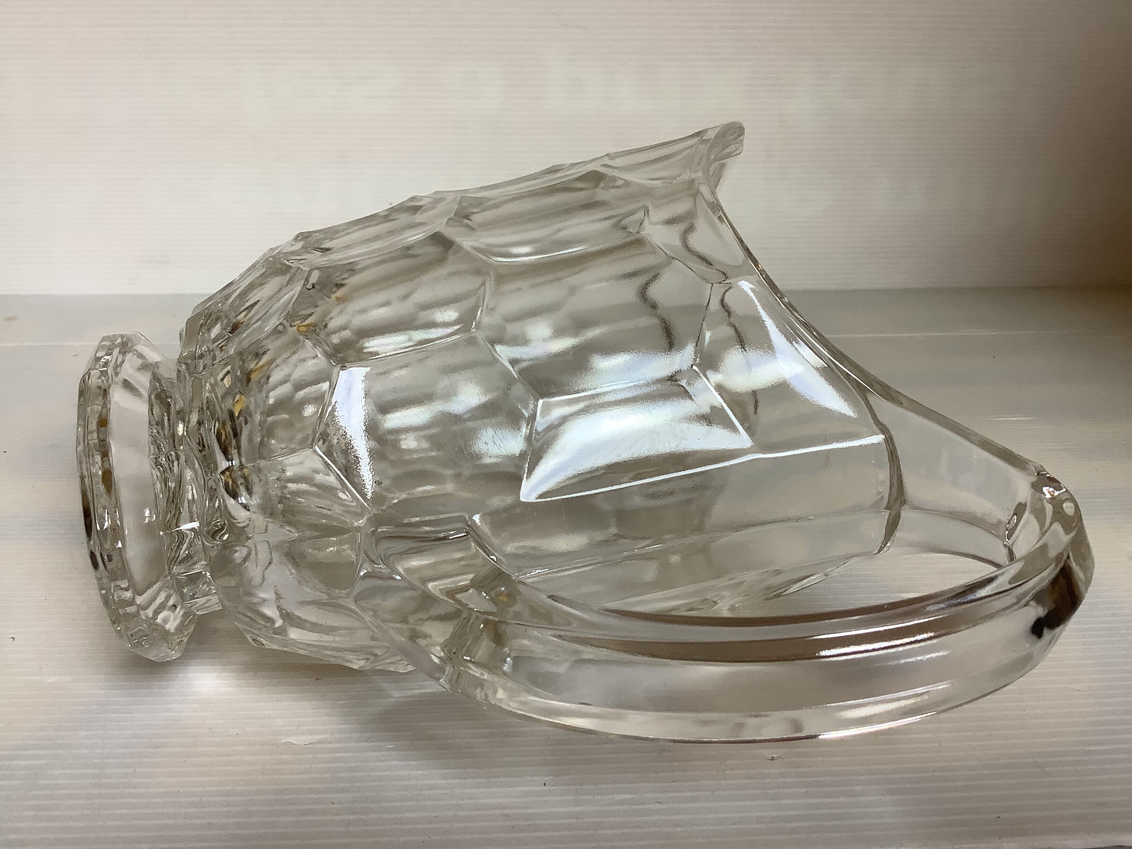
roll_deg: +0.4
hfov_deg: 58.4
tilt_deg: -20.9
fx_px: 1014
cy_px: 424
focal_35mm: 31
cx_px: 566
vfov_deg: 45.4
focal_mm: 3.3
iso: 50
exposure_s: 1/50
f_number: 2.4
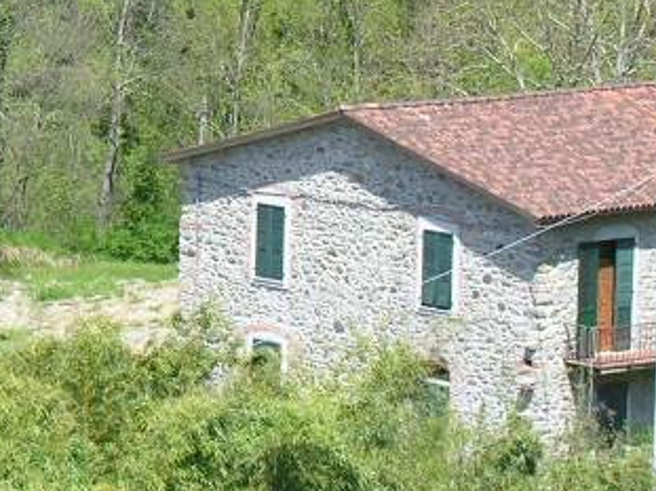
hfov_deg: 6.7
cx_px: -158
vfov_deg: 5.1
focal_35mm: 292
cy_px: 148
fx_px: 5531
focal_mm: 18
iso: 50
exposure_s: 1/116
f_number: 5.9
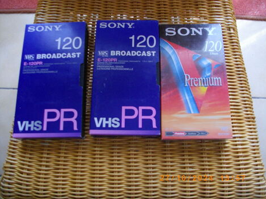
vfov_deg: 43.0
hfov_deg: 55.3
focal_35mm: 33
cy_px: 98
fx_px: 254
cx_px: 136
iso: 200
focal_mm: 5.7
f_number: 2.9
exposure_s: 1/80
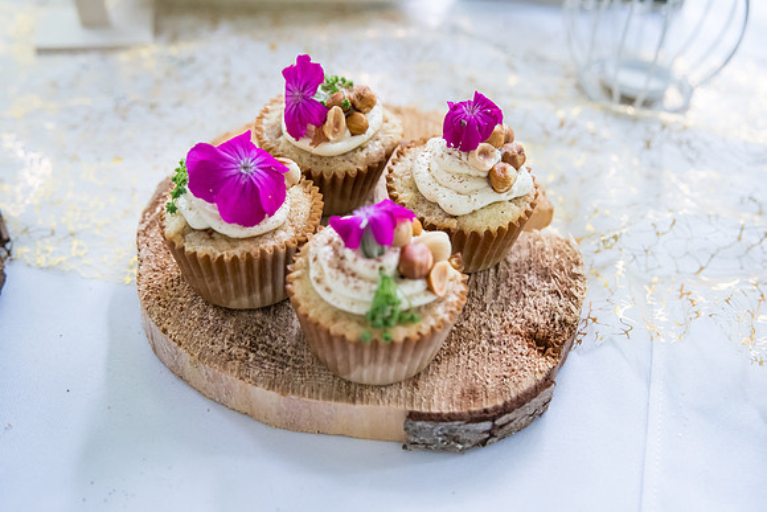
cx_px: 384
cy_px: 256
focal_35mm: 40
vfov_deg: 33.4
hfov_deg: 48.4
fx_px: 852
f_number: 4
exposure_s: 1/320
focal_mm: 40
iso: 2500
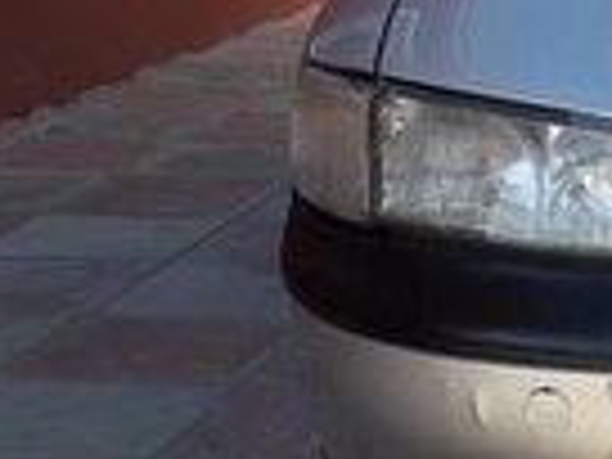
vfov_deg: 11.3
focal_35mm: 131
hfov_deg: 13.7
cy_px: 178
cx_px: 1030
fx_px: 2316
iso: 40
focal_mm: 3.6
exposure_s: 1/457
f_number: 1.9
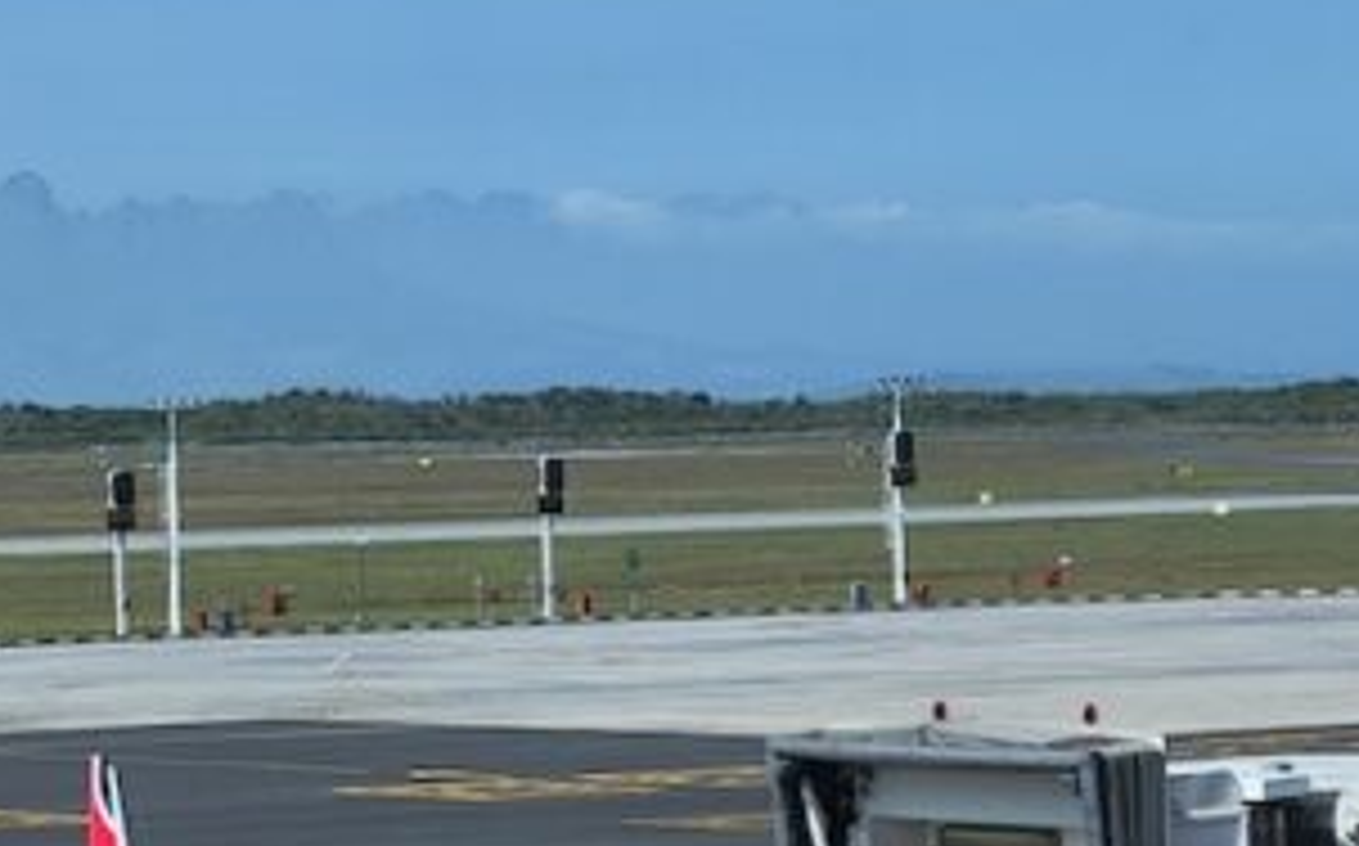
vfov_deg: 7.5
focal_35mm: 173
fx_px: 6400
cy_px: 1024
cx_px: 117
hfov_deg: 12.0
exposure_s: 1/449
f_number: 1.9
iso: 50
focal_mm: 7.1
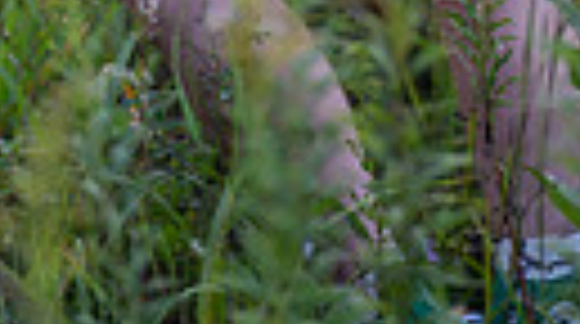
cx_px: 441
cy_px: -666
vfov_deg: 3.8
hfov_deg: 6.9
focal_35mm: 311
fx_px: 4774
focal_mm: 85
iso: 160
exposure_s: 1/800
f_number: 1.2
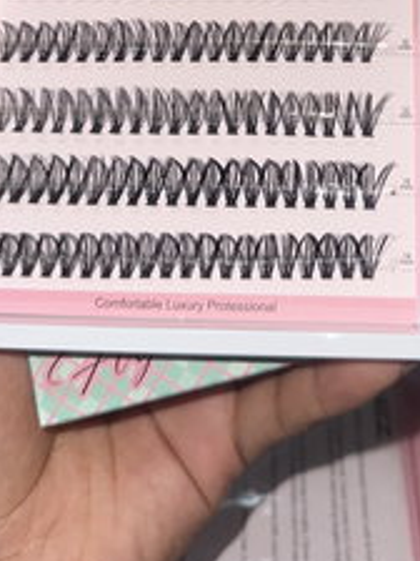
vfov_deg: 30.6
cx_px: 328
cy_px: -39
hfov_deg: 25.3
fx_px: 922
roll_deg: +7.7
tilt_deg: -29.6
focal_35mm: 57
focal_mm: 6.86
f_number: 1.78
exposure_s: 1/611
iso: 50
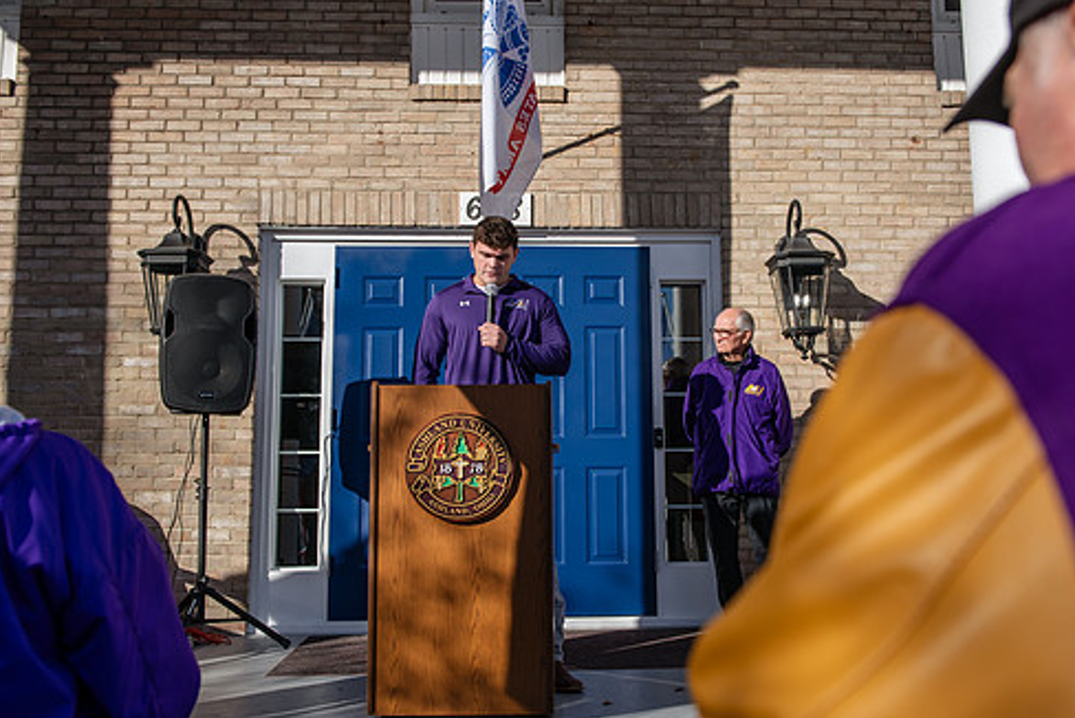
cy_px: 356
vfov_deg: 35.1
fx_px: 1135
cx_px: 566
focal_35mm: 38
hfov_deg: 50.6
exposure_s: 1/800
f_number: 4
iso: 80
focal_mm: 32
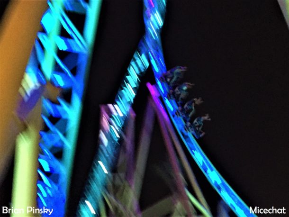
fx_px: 242
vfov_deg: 48.3
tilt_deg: +42.6
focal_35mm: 29
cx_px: 144
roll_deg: +3.4
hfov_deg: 61.6
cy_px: 108
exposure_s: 1/15
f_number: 2.2
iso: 800
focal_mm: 4.15
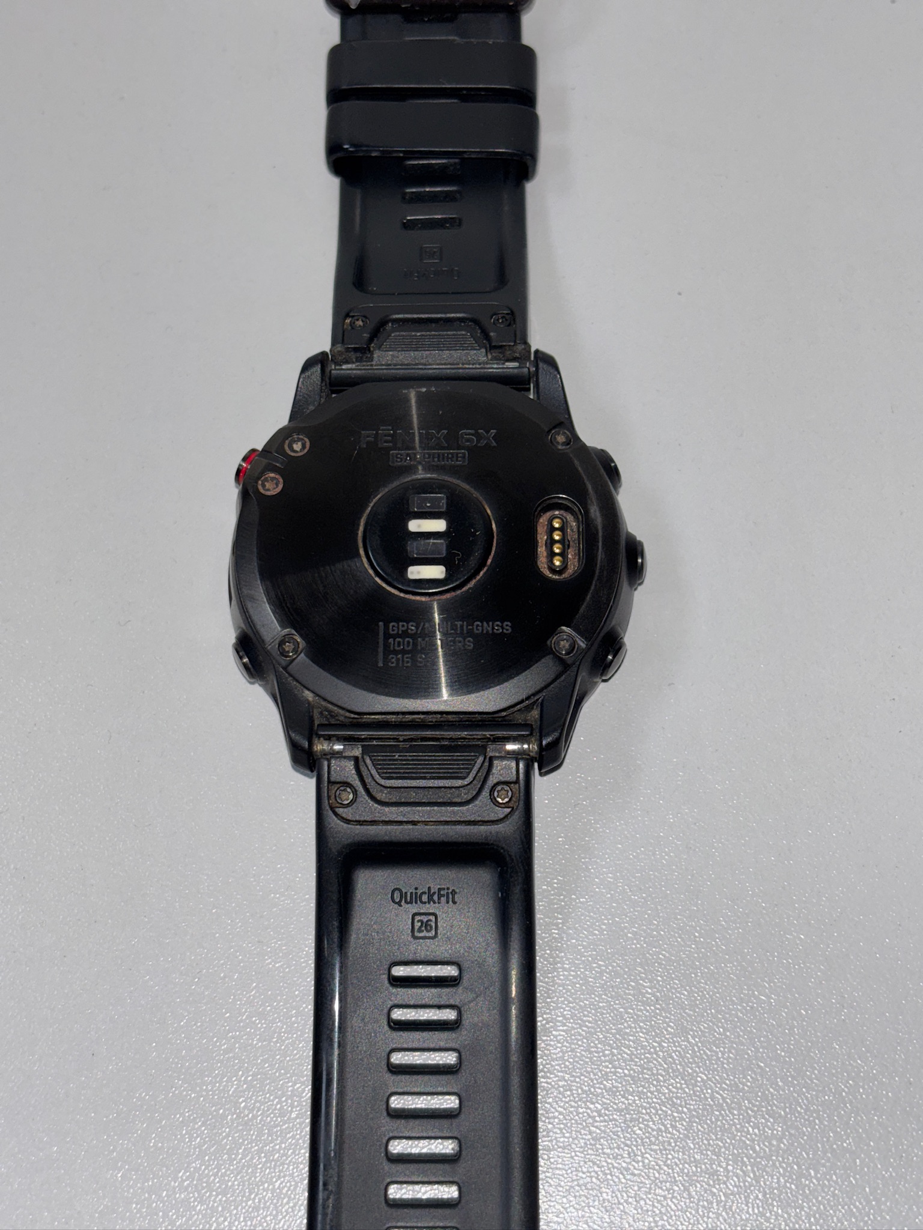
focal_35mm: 52
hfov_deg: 28.0
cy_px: 615
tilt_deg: -67.1
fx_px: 1849
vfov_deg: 36.8
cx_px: 462
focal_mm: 5.96
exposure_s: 1/56
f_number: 1.6
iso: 25
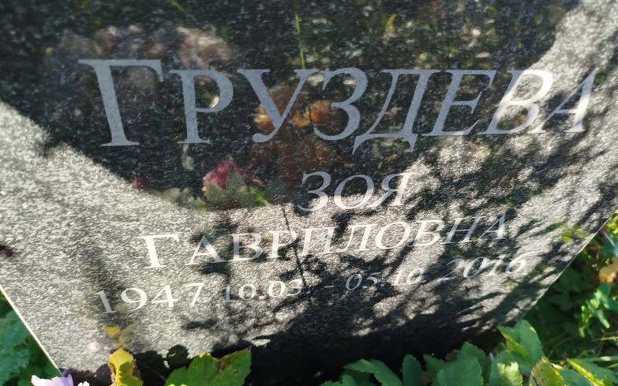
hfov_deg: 70.4
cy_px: 207
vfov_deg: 47.5
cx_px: 309
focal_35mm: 26
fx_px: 438
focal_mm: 5.31
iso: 50
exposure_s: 1/186
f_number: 1.7
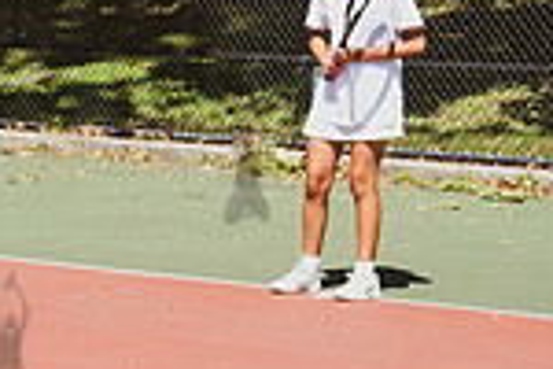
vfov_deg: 7.7
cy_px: 234
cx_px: -710
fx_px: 2734
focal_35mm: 178
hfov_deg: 10.2
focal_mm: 36
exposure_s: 1/2000
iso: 200
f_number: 3.5
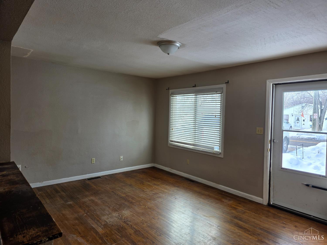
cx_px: 164
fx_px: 217
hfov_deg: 73.9
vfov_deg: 58.9
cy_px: 122
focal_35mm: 23
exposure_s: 1/120
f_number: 1.7
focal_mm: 6.3
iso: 32
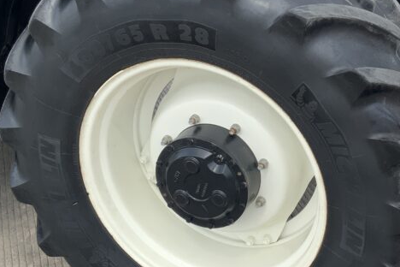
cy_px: 131
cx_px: 291
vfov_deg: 20.6
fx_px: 733
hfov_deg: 30.1
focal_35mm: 66
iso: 16
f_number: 1.8
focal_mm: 3
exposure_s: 1/580
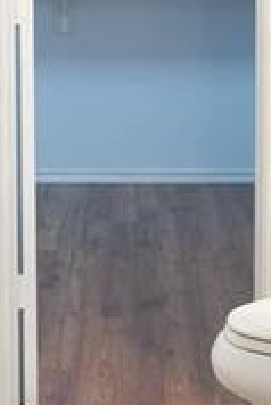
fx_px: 1420
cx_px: 99
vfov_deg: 16.0
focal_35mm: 126
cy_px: 32
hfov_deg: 10.9
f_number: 2.8
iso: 2000
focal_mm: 23
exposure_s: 1/125
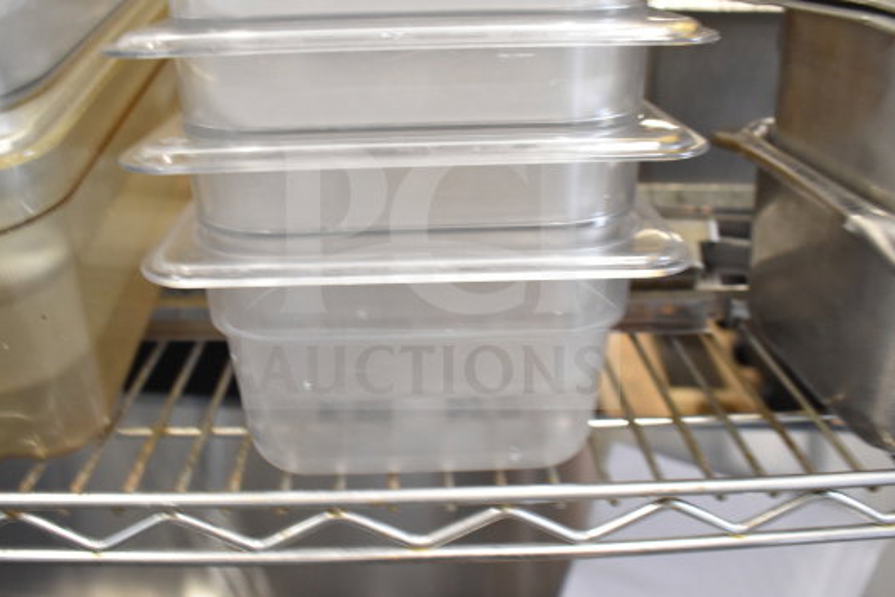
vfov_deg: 42.3
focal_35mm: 31
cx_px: 430
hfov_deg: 60.3
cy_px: 276
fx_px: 771
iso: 1250
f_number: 3.5
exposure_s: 1/30
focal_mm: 18
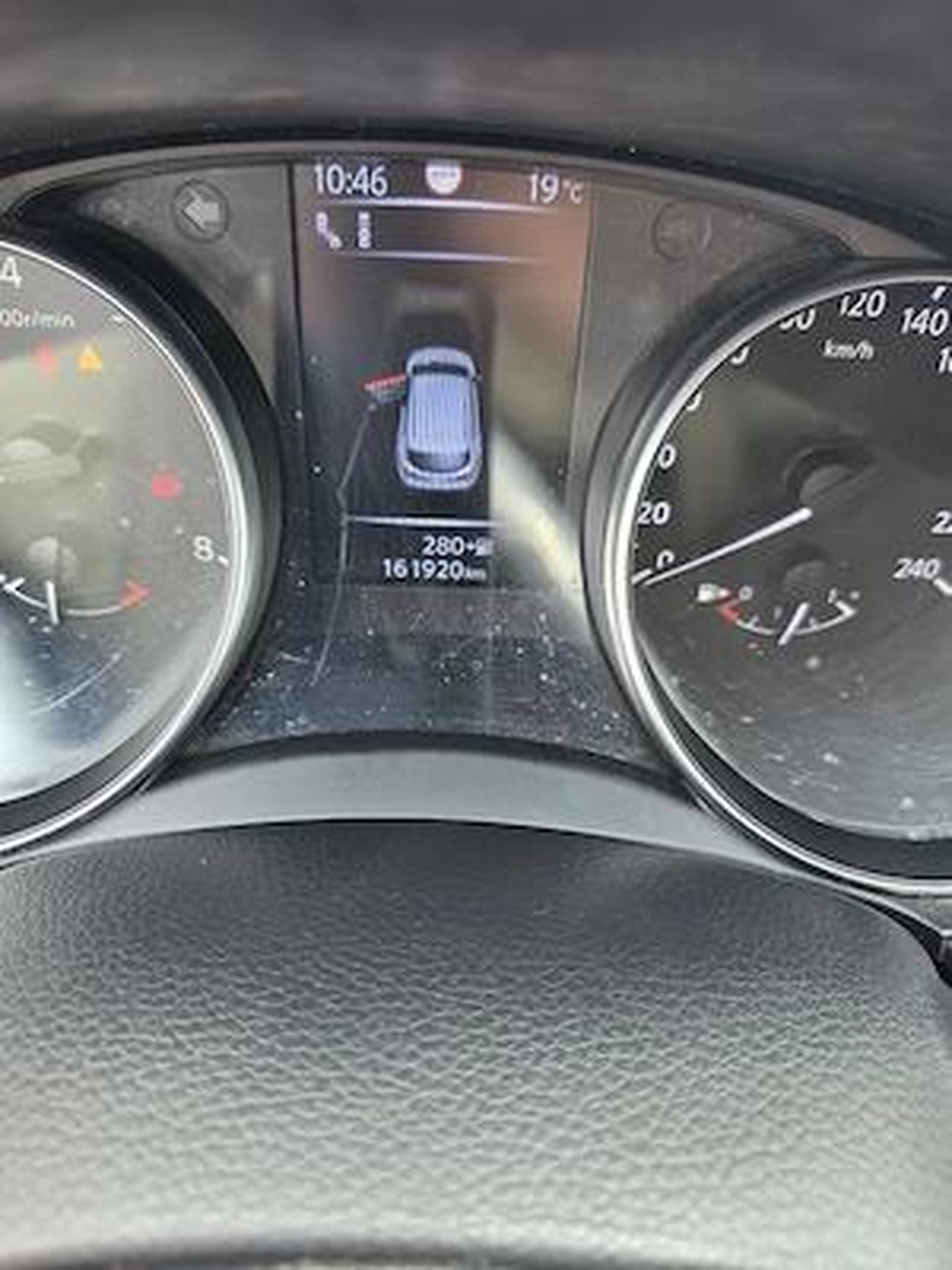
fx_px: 843
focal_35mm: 23
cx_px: 476
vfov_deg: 73.9
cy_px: 635
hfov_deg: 58.9
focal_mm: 6.3
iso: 50
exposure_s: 1/55.6
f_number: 1.7
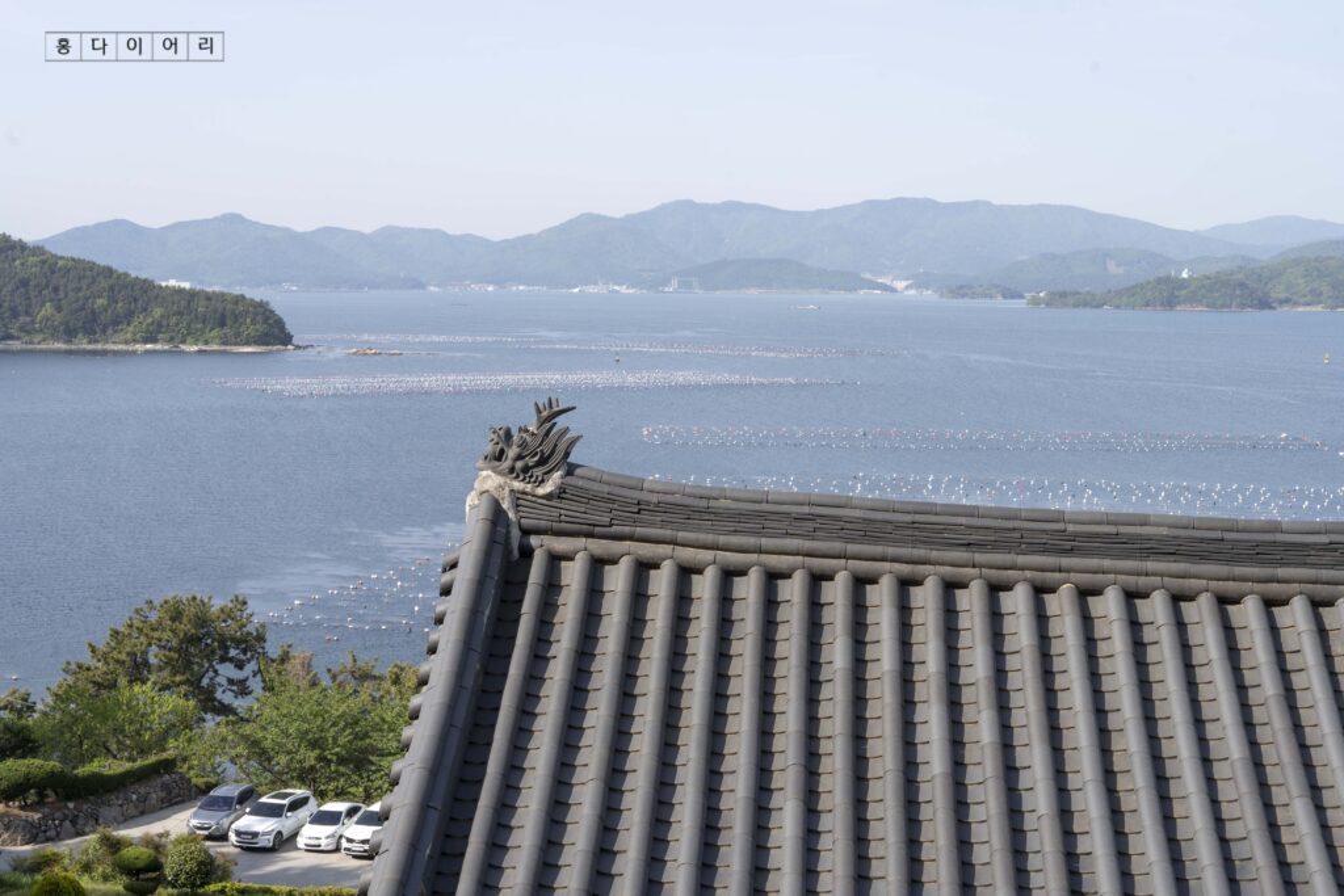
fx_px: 1829
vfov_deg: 27.5
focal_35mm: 49
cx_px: 672
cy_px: 448
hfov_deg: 40.3
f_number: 11
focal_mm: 49
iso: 100
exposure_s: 1/125
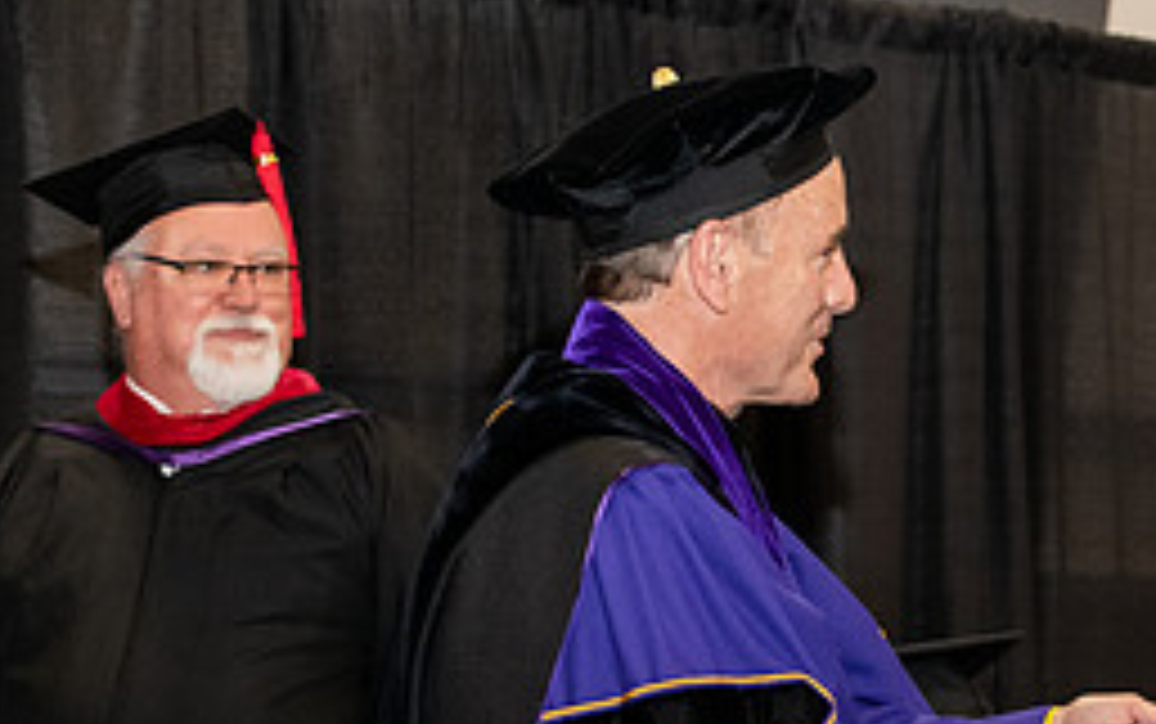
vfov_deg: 8.1
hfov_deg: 12.8
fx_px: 5076
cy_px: 686
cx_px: 1286
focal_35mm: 161
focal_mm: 70
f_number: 5.6
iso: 2500
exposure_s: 1/200
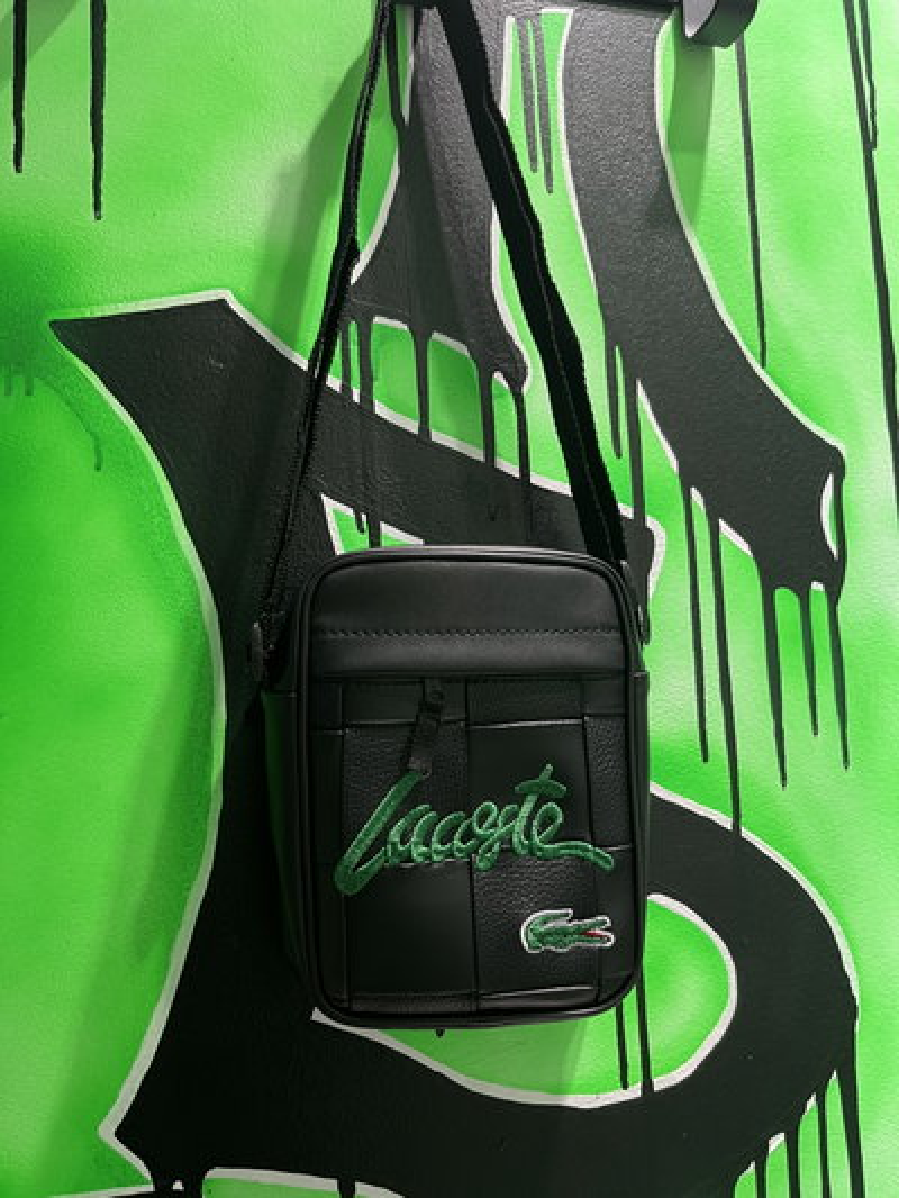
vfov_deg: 67.3
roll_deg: +3.9
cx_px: 450
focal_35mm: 26
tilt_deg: +3.1
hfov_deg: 53.1
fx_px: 900
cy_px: 599
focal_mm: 5.1
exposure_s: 1/50
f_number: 1.6
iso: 125
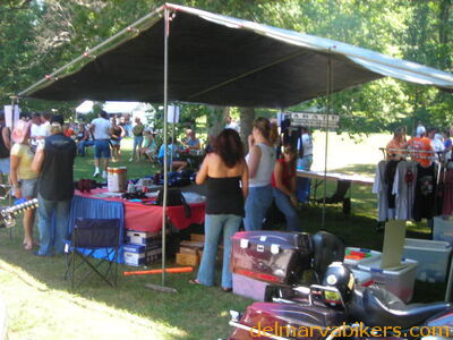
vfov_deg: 35.1
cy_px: 170
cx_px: 226
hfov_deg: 45.8
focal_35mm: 41
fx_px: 537
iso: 50
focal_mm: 6.8
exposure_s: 1/41.2
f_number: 3.3
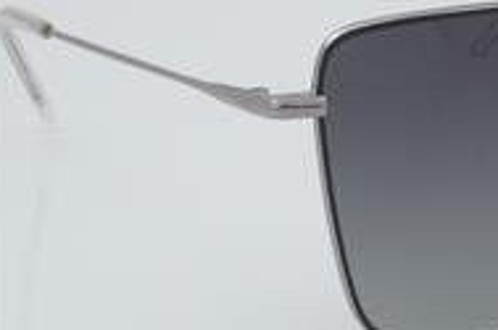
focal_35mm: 159
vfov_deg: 8.6
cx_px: 511
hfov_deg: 12.8
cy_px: 137
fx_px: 2194
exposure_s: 1/3
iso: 100
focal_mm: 50
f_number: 32
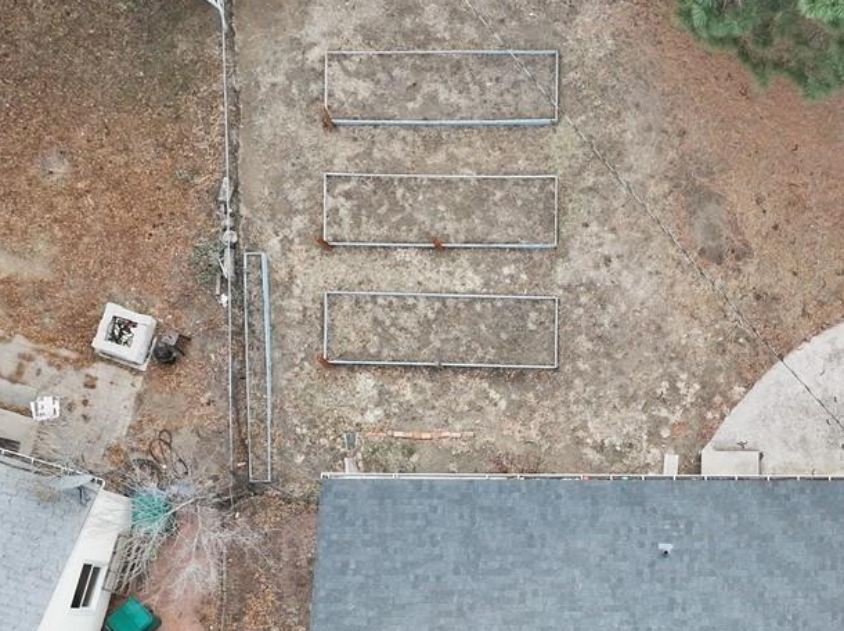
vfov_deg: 22.3
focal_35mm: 63
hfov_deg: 30.1
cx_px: 671
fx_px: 1534
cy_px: 646
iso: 460
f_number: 2.8
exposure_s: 1/15
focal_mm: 12.29
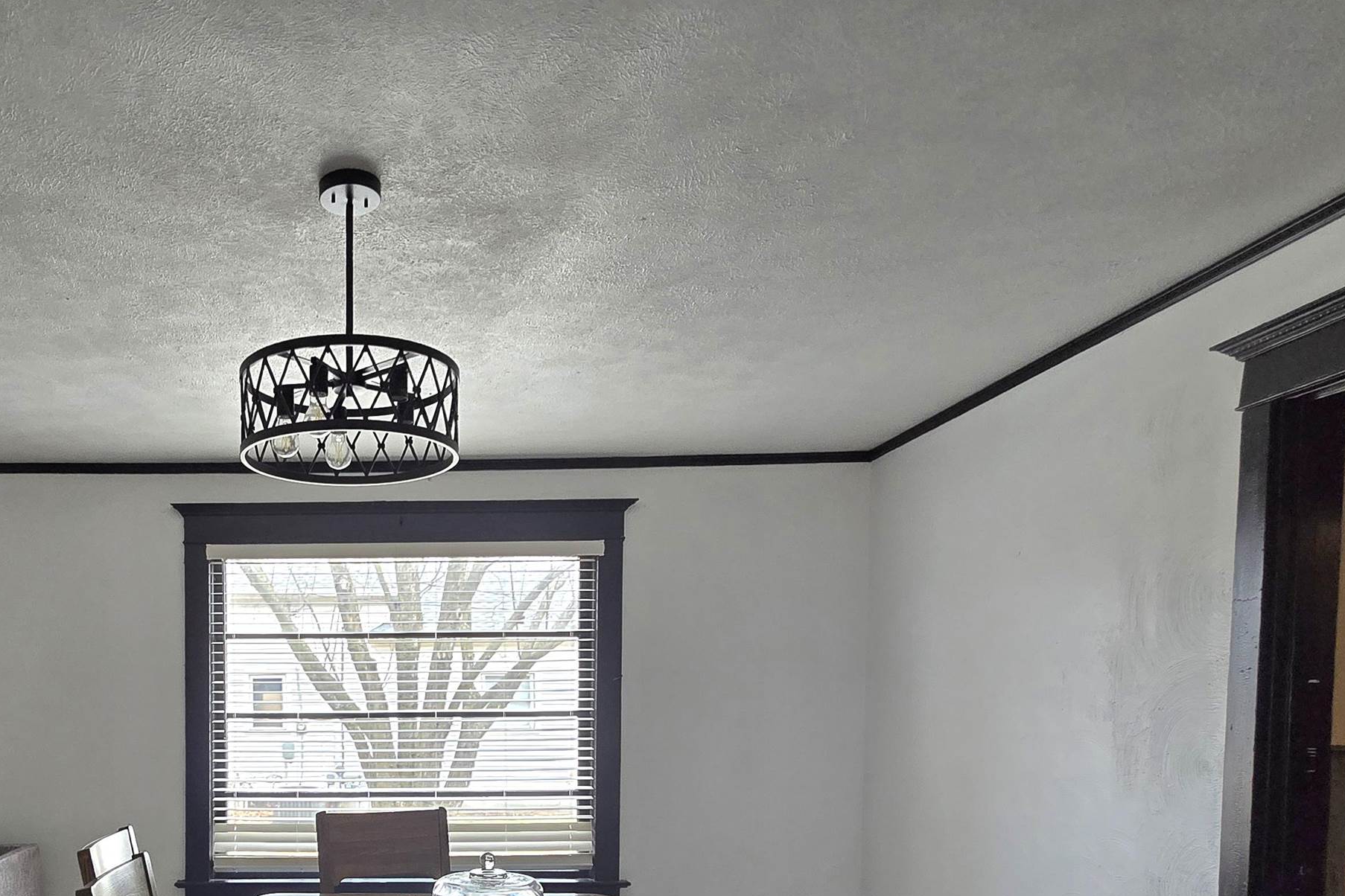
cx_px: 389
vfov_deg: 50.0
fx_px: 859
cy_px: 780
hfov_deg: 72.4
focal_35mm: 23
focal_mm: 2.2
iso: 200
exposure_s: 1/60.2
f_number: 2.2
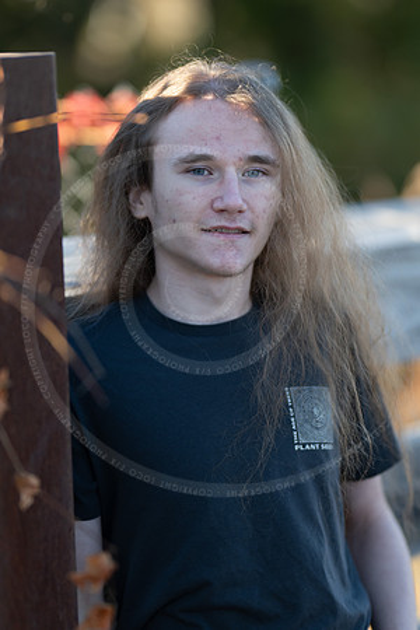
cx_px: 210
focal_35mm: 127
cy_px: 315
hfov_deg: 10.8
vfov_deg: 16.1
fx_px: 2222
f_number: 1.2
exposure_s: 1/800
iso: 64
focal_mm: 85
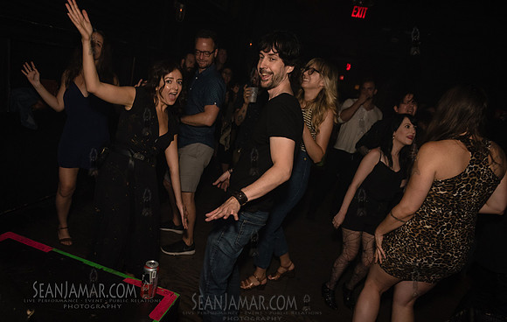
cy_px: 184
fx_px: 367
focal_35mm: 26
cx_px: 232
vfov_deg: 47.2
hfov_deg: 69.1
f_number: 3.5
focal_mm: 24
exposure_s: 1/250
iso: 2000
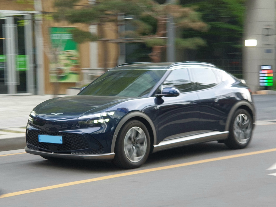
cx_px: 138
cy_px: 104
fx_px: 415
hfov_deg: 36.8
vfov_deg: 28.0
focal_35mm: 52
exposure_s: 1/30
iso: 100
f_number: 2.4
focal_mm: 6
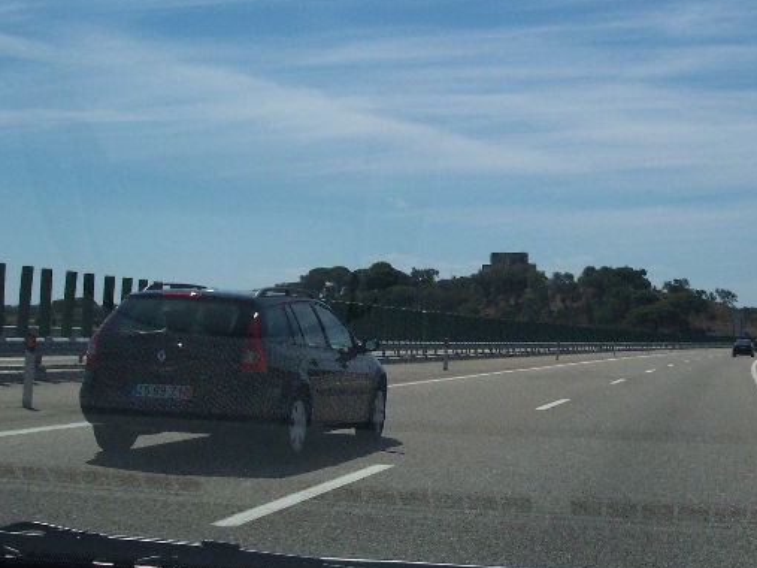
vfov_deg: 24.3
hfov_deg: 32.0
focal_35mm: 60
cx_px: 476
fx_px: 1312
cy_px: 199
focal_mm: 8
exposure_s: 1/1000
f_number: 4.8
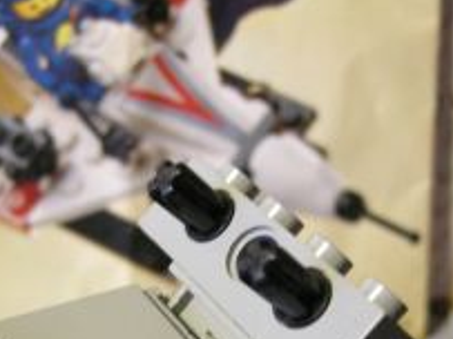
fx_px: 929
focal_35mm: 71
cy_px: 328
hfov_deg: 27.4
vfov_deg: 20.1
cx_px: 230
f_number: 2.7
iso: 400
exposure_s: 1/20.3
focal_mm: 7.5
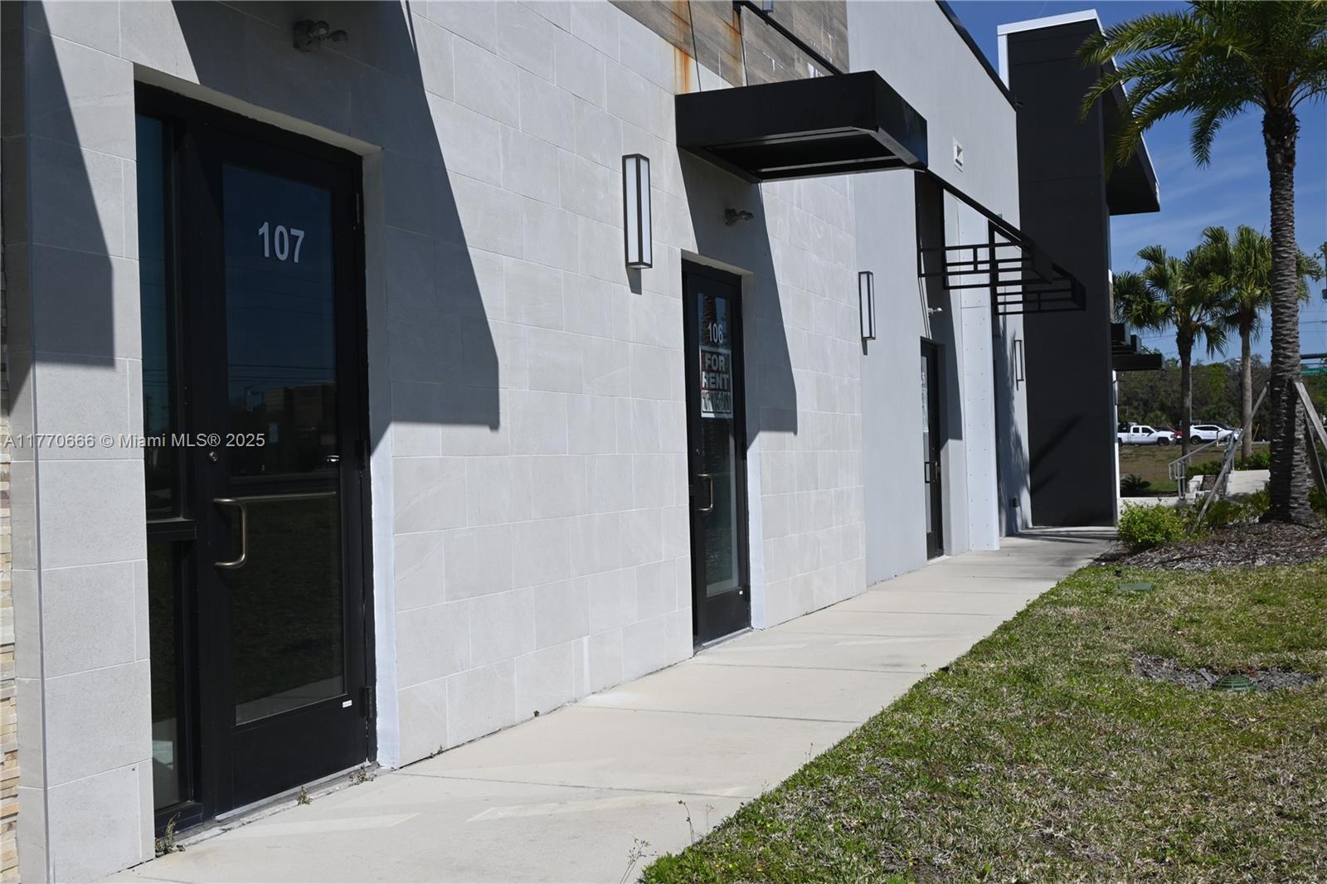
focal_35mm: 39
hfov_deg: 49.6
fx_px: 1437
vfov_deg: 34.2
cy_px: 442
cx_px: 664
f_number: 9
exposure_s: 1/640
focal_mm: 26
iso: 100
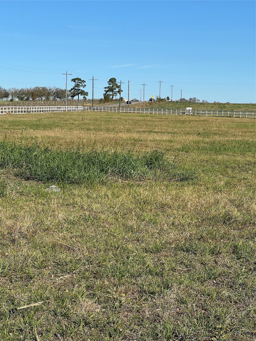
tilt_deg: -3.8
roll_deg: +0.0
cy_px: 170
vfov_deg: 25.3
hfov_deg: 19.1
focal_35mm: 77
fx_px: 759
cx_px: 128
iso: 32
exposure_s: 1/960
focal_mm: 9
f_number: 2.8
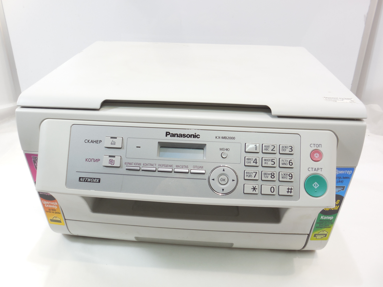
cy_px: 144
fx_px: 288
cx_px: 192
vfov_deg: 53.1
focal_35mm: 26
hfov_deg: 67.3
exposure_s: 1/40
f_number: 3.5
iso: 125
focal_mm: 4.6
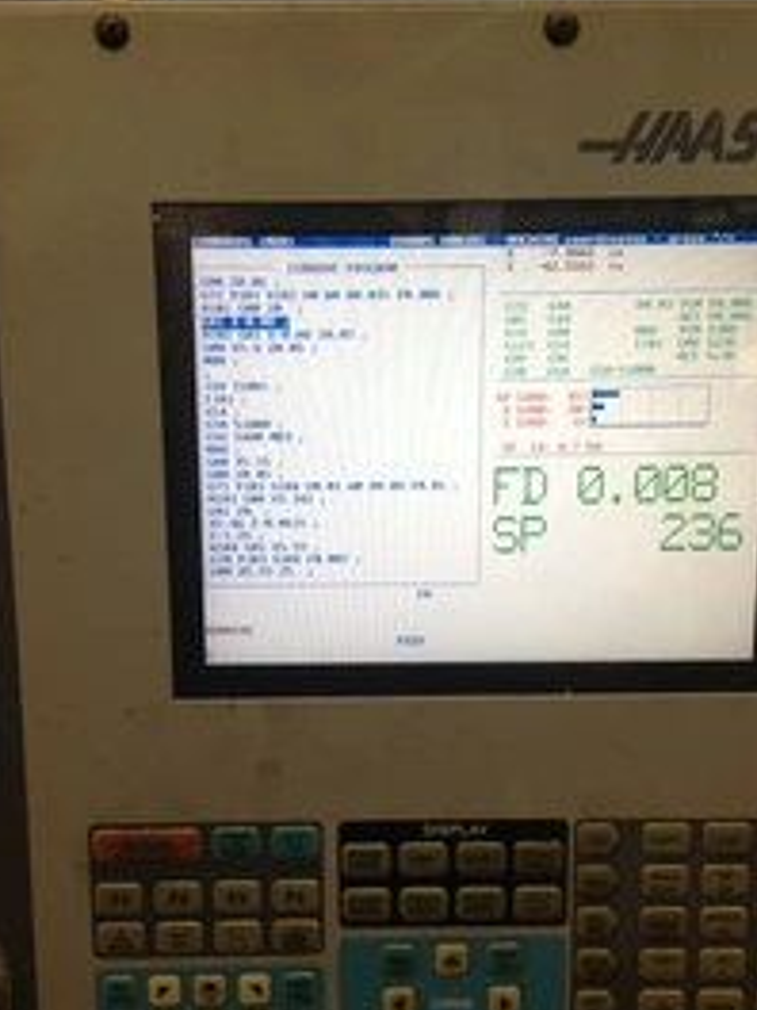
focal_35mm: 53
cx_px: 356
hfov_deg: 27.5
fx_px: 1545
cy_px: 643
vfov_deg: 35.9
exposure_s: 1/30
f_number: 2.4
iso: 64
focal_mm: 4.28
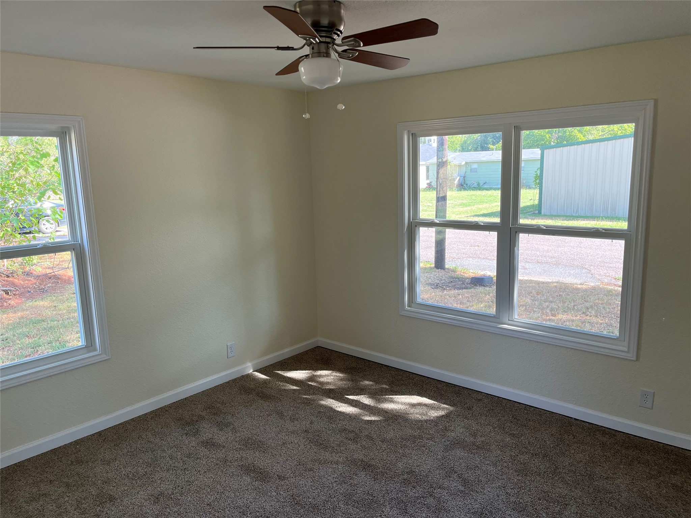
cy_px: 259
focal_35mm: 26
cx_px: 346
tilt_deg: -9.9
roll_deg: +1.3
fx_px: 519
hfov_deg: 67.3
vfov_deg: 53.1
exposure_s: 1/160
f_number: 1.6
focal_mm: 5.1
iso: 64
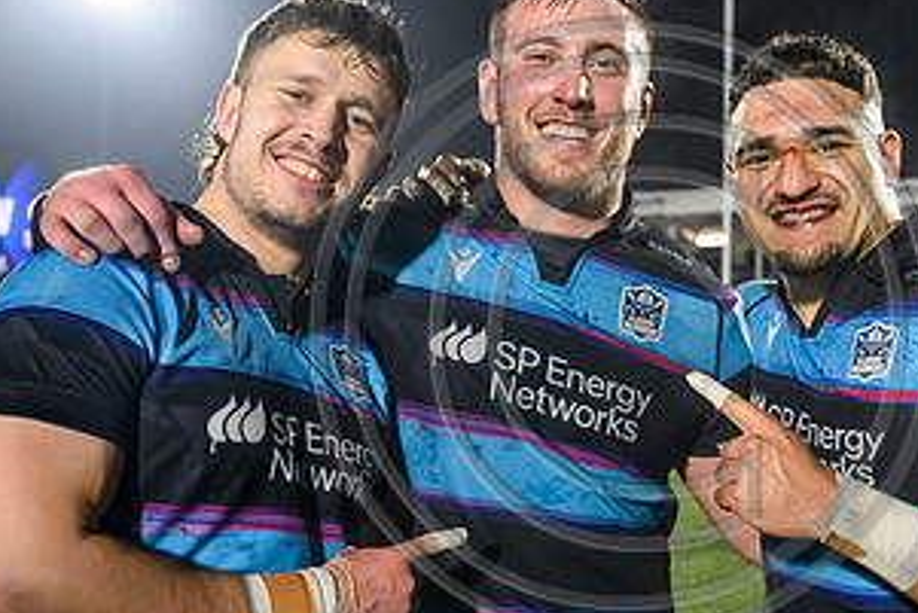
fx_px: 1327
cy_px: 328
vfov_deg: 26.0
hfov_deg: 37.7
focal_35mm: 52
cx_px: 625
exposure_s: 1/3200
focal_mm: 27
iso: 8000
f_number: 3.2
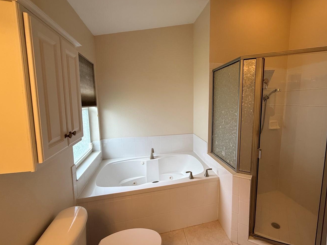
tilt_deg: -7.2
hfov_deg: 90.1
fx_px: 161
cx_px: 192
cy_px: 122
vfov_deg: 74.7
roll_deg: -1.0
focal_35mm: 17
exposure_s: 1/120
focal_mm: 2.22
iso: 125
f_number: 2.2
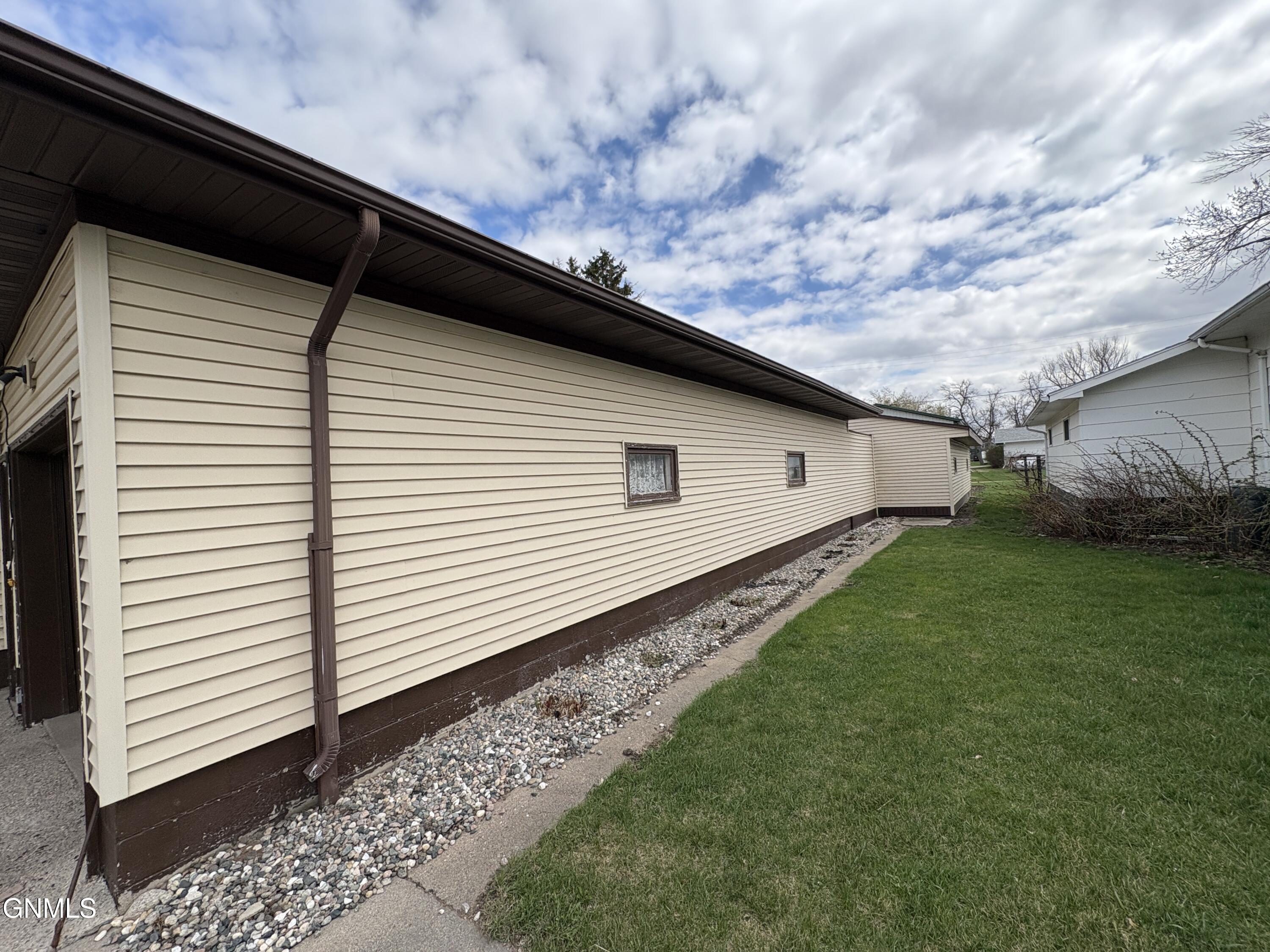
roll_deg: +2.8
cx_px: 635
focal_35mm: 14
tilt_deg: +1.2
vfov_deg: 85.7
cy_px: 476
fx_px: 514
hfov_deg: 102.1
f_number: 2.2
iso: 50
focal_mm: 2.22
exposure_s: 1/1277
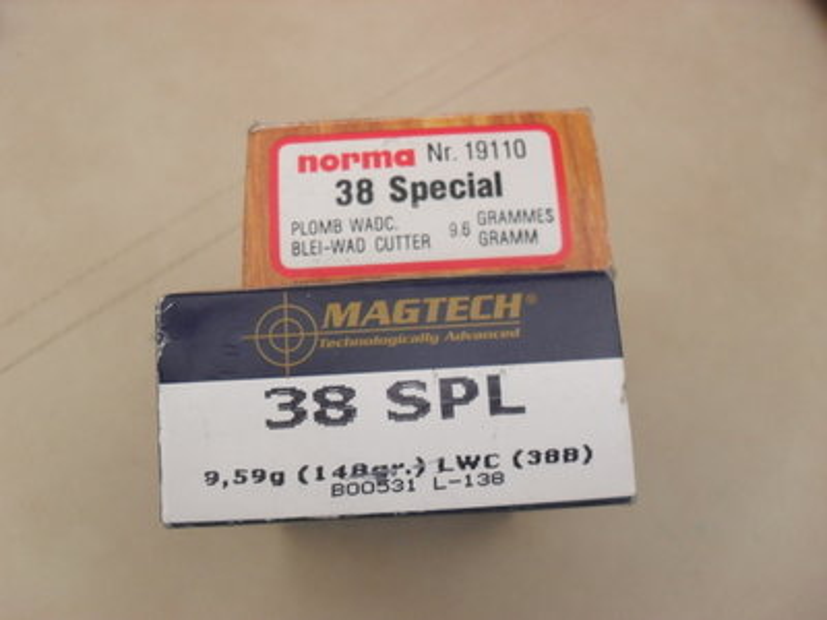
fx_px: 836
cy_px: 310
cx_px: 414
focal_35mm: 35
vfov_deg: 40.7
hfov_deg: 52.6
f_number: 2.8
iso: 200
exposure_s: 1/8
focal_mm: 6.2
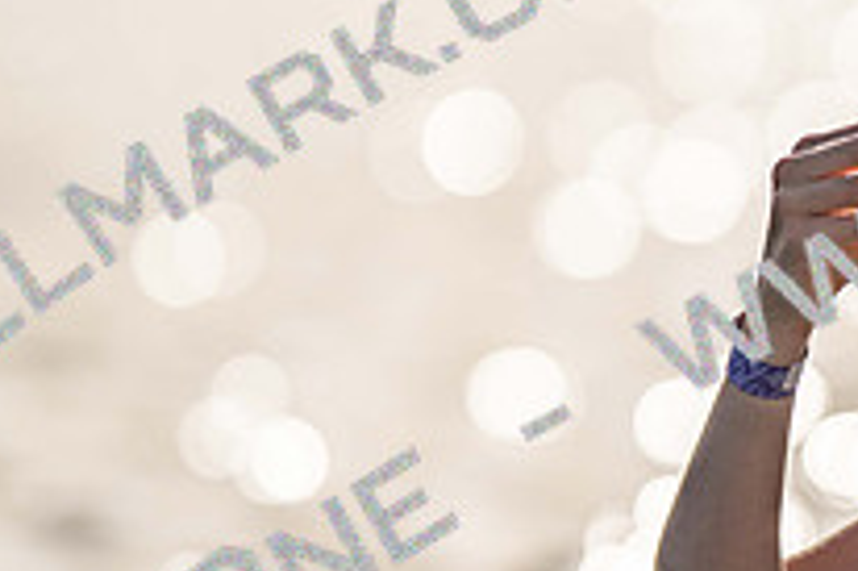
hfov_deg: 5.4
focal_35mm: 381
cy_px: 402
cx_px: 1154
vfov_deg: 3.6
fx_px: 9073
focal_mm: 135
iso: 64
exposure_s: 1/32000
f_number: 1.8
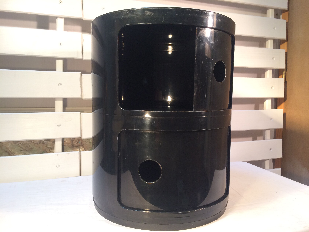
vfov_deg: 48.2
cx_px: 154
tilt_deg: -5.3
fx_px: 259
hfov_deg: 61.7
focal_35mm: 29
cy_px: 116
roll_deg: -0.4
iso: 64
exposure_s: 1/33
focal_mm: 4.15
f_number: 2.2
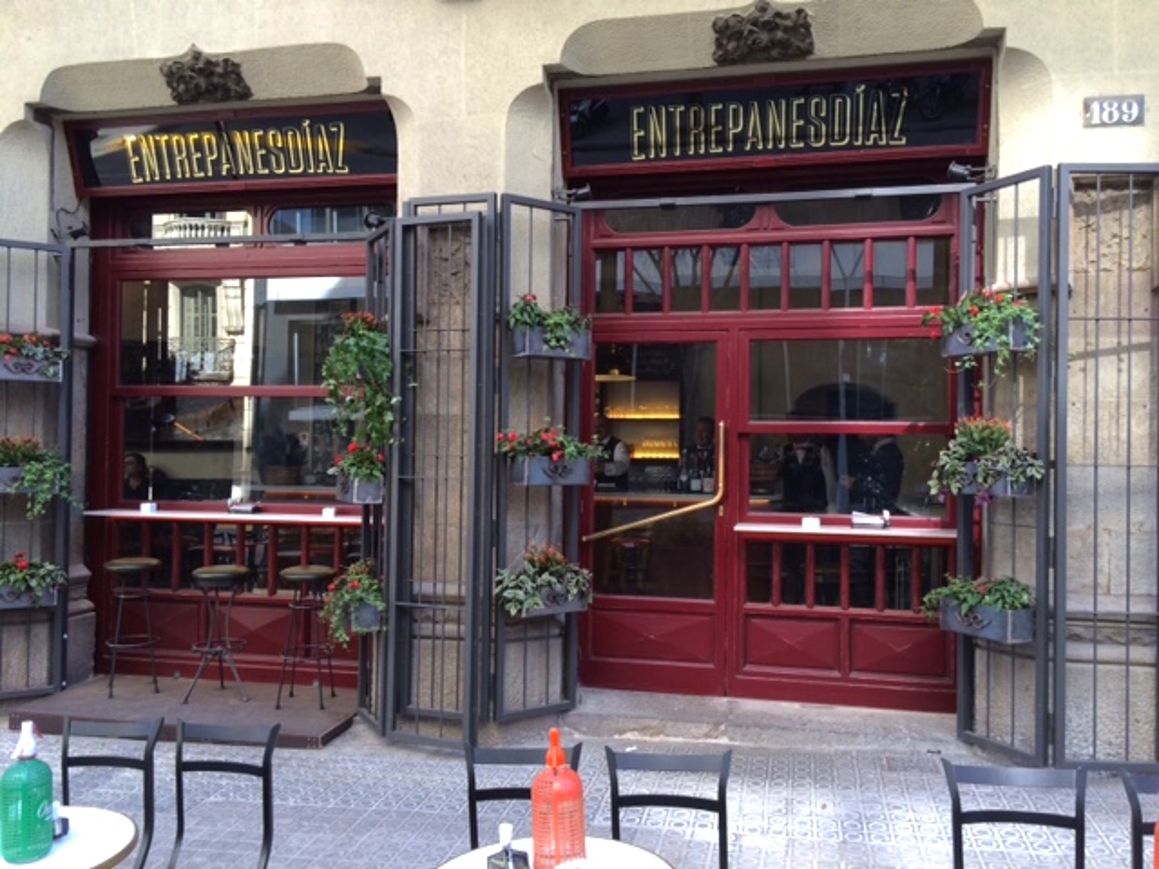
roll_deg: -0.3
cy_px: 434
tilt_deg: +0.1
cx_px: 580
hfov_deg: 61.7
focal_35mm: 29
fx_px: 971
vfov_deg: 48.2
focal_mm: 4.15
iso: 32
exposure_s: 1/100
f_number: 2.2
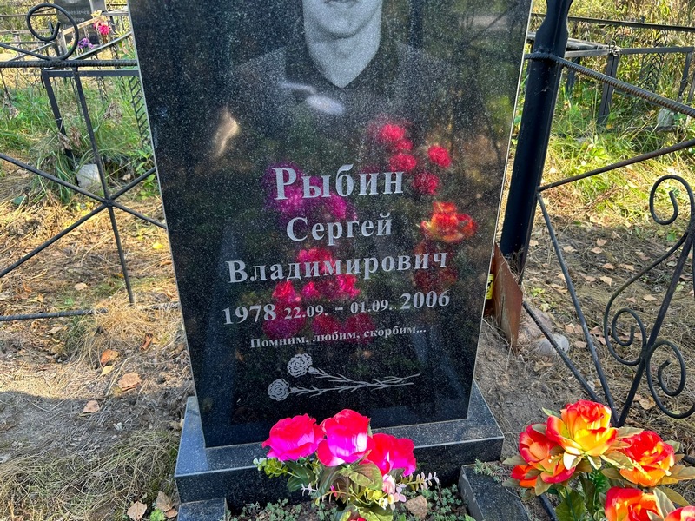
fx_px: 522
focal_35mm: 26
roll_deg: +2.0
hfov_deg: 67.3
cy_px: 260
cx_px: 348
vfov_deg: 53.1
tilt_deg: -28.7
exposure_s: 1/127
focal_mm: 5.7
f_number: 1.5
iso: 32
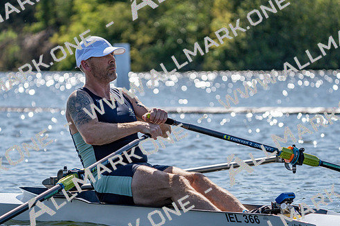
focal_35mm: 235
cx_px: 168
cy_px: 121
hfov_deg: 8.8
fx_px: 2219
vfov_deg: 5.8
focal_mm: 200
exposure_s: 1/2000
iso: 200
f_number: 5.6
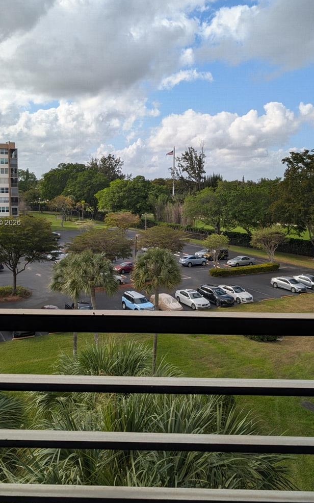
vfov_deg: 61.1
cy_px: 223
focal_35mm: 31
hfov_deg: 40.6
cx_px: 157
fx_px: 425
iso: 22
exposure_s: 1/682
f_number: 1.68
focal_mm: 6.9
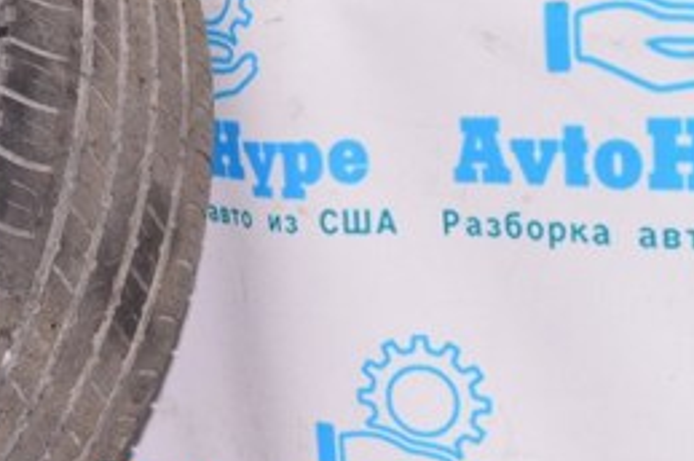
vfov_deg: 18.4
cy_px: 251
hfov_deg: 26.0
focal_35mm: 74
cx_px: 8
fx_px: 1425
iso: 1600
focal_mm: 20
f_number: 8
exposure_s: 1/160
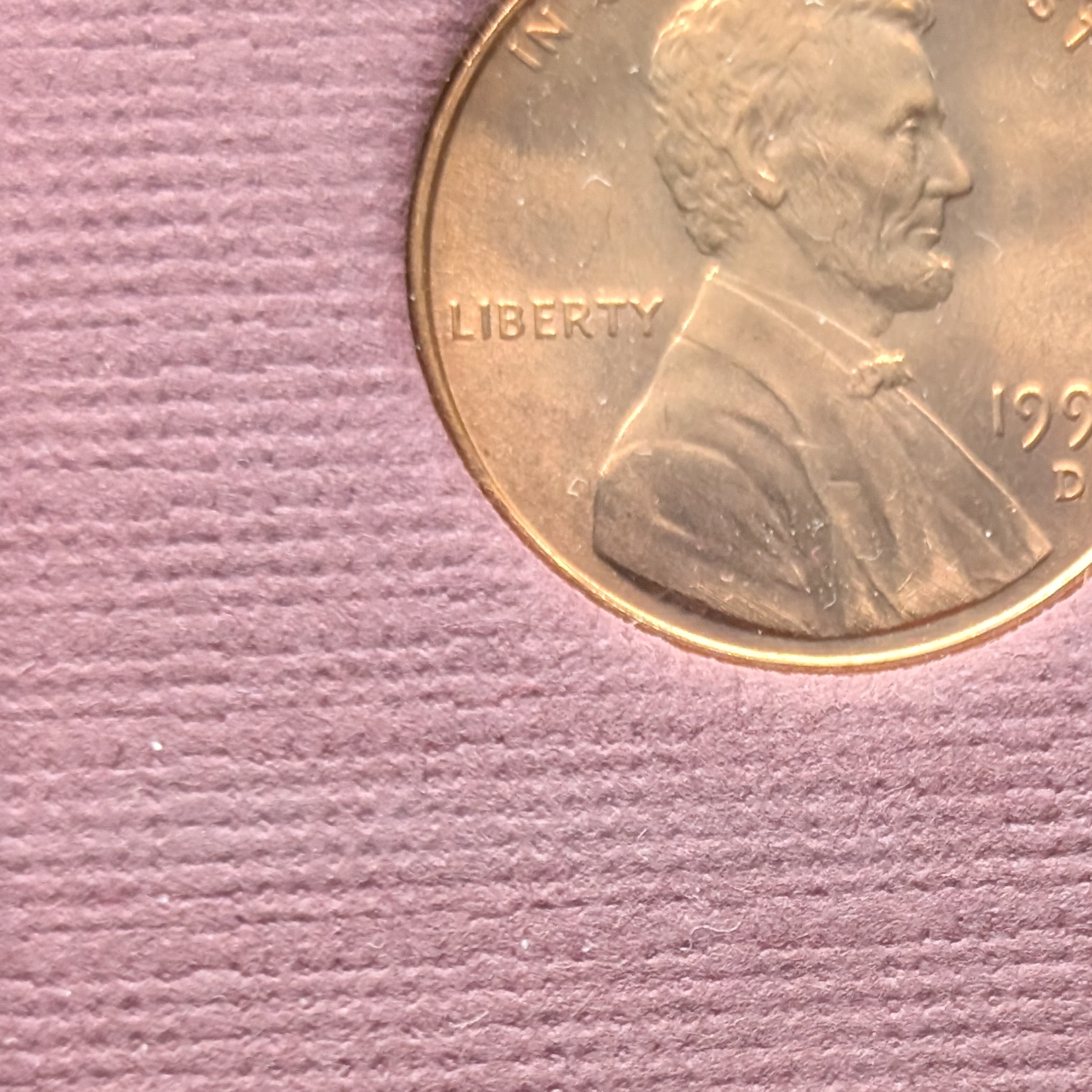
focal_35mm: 107
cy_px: 1056
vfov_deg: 16.0
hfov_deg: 16.1
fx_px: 3819
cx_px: 893
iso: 298
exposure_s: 1/226
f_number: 1.68
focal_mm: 6.9
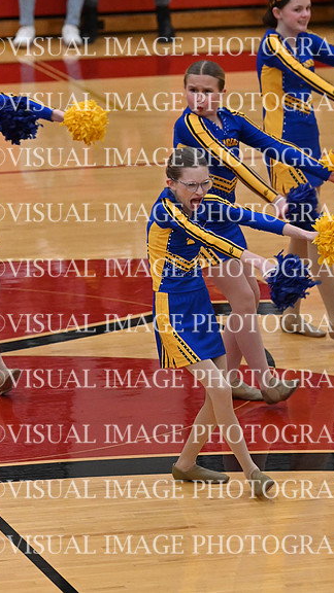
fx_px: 4235
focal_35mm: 269
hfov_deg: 4.5
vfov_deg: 8.0
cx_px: 185
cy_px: 295
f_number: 4
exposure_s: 1/400
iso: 6400
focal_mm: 170
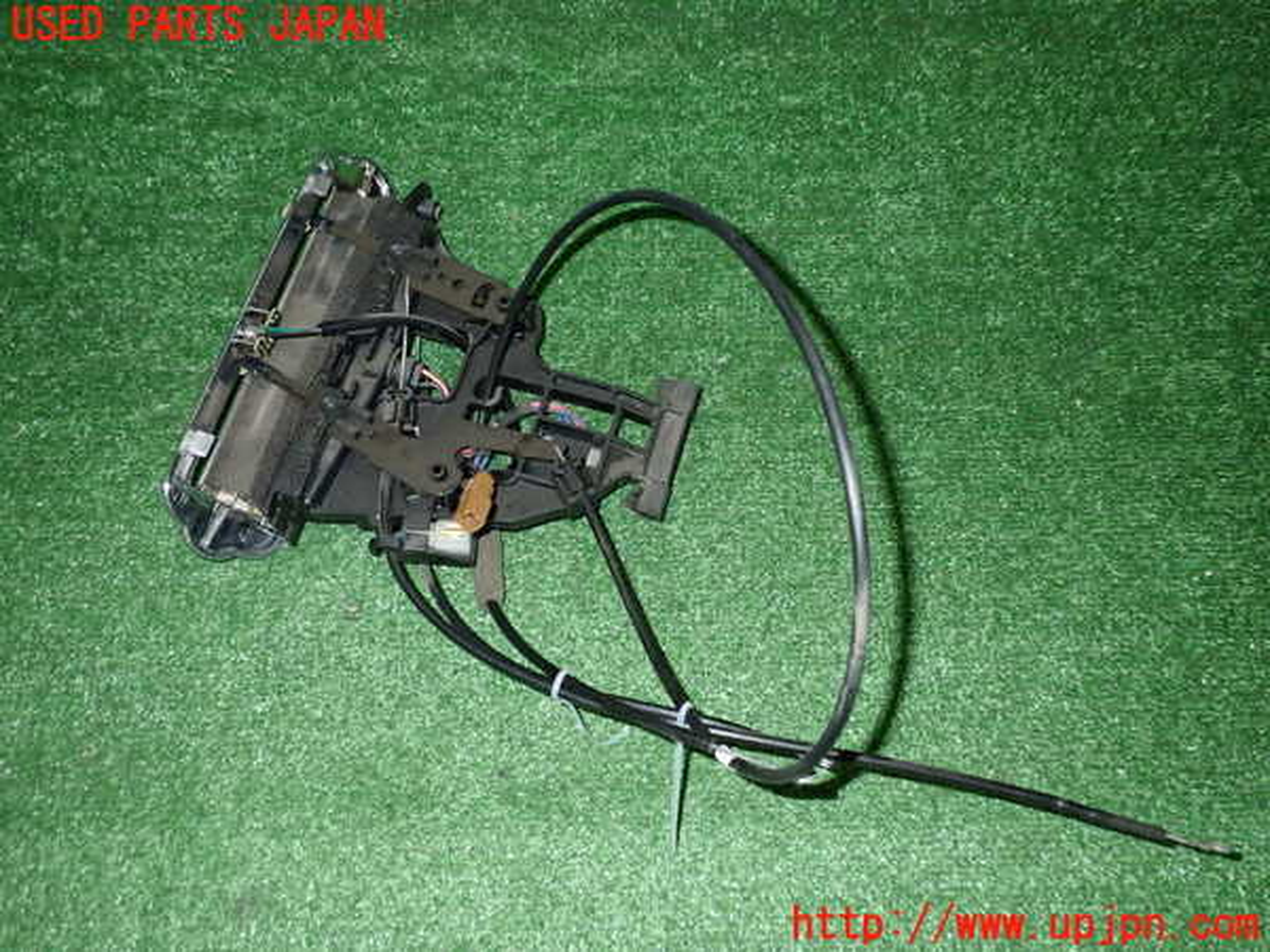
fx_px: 1101
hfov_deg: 60.0
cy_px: 476
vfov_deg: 46.8
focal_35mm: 30
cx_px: 635
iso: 320
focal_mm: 5.4
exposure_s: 1/30
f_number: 6.3
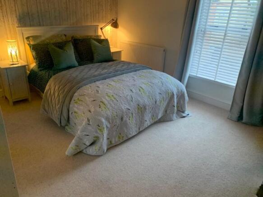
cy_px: 98
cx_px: 132
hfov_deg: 67.3
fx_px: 197
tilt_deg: -25.0
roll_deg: -2.5
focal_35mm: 26
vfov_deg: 53.0
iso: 320
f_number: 1.8
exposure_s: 1/50
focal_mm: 4.25
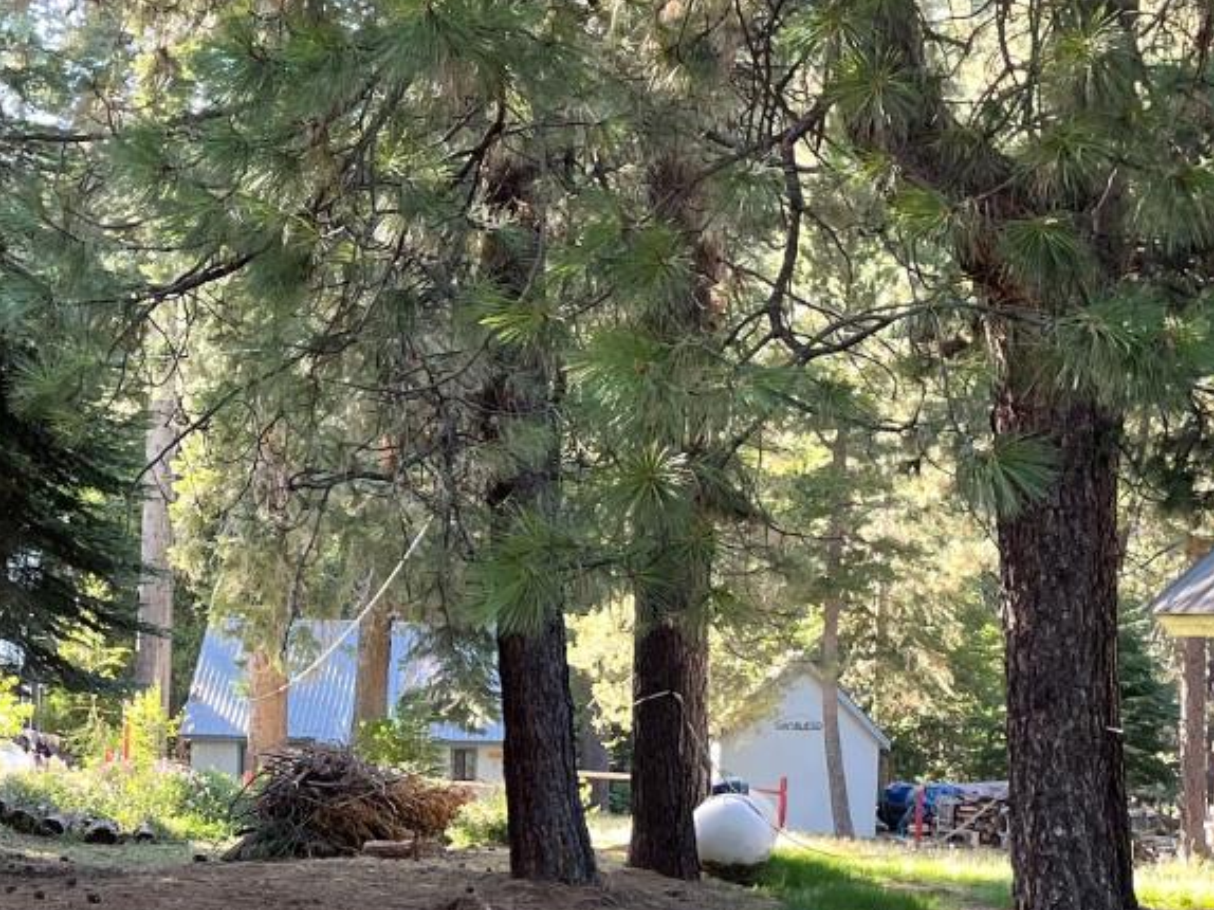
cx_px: 224
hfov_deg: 27.9
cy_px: 845
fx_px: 2384
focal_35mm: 68
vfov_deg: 21.1
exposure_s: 1/121
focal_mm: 4.2
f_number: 1.6
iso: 64
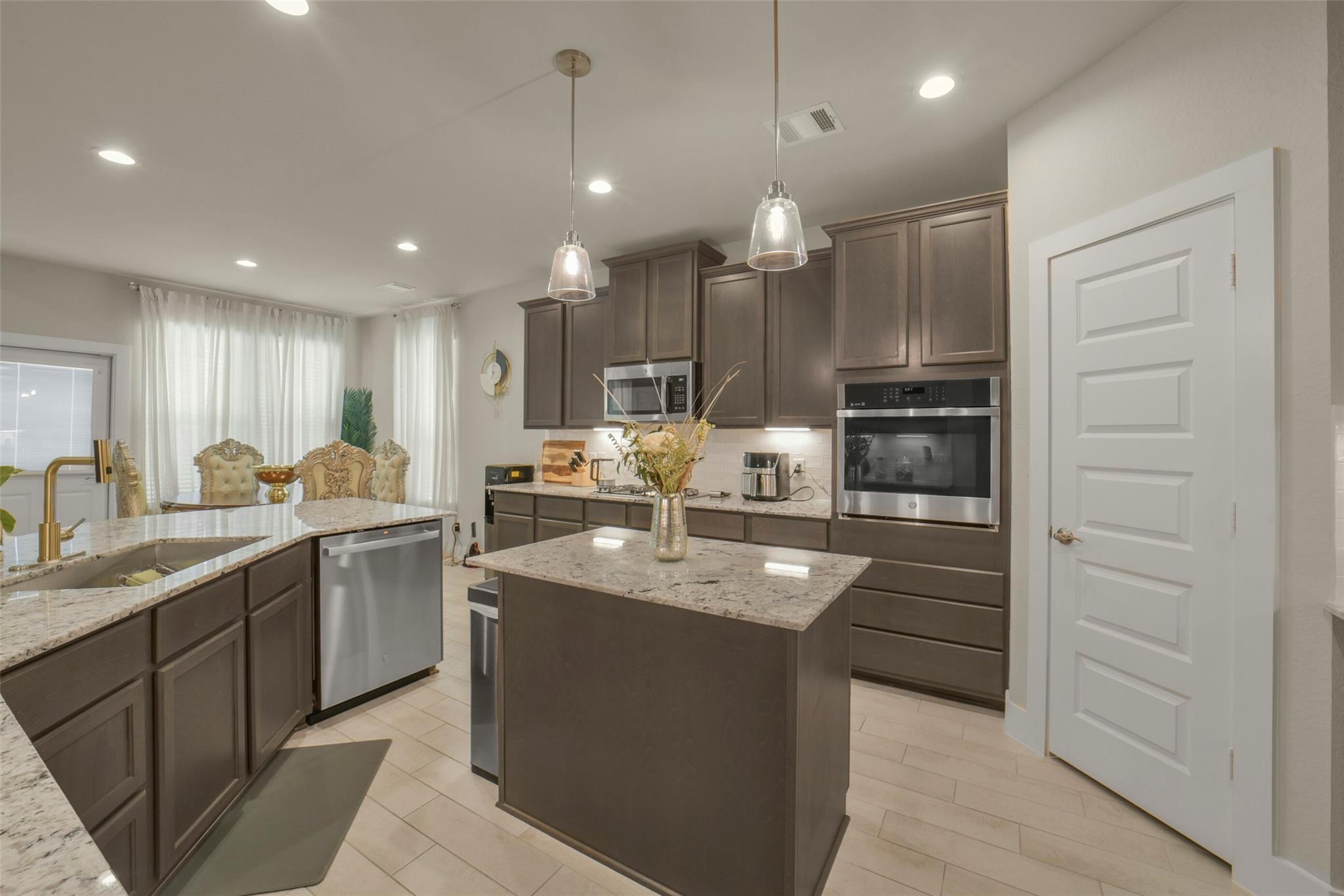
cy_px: 448
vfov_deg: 81.2
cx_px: 672
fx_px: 523
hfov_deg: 104.2
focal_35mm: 14
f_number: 11
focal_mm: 14
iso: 500
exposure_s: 1/13
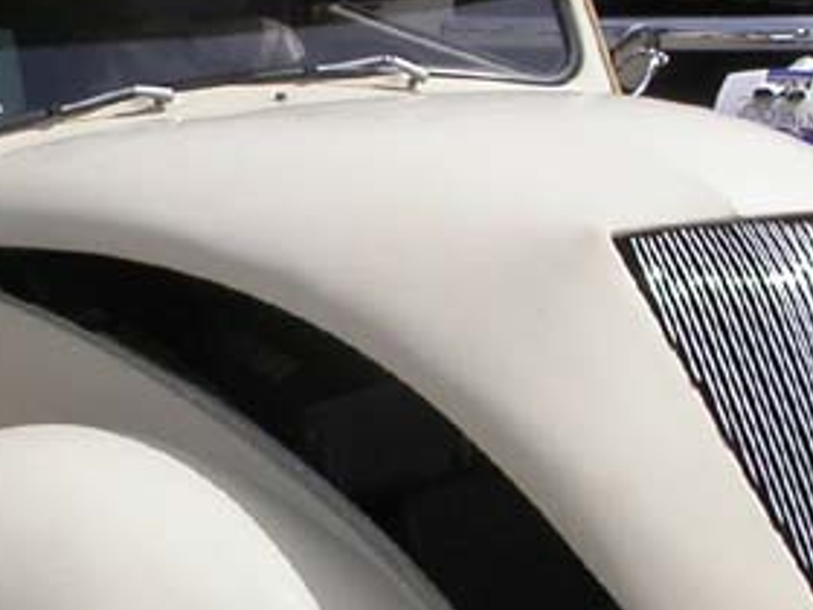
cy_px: 238
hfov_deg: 14.1
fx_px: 3265
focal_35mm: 139
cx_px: 119
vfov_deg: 10.7
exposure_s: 1/619
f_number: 7.5
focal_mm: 7.85
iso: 100
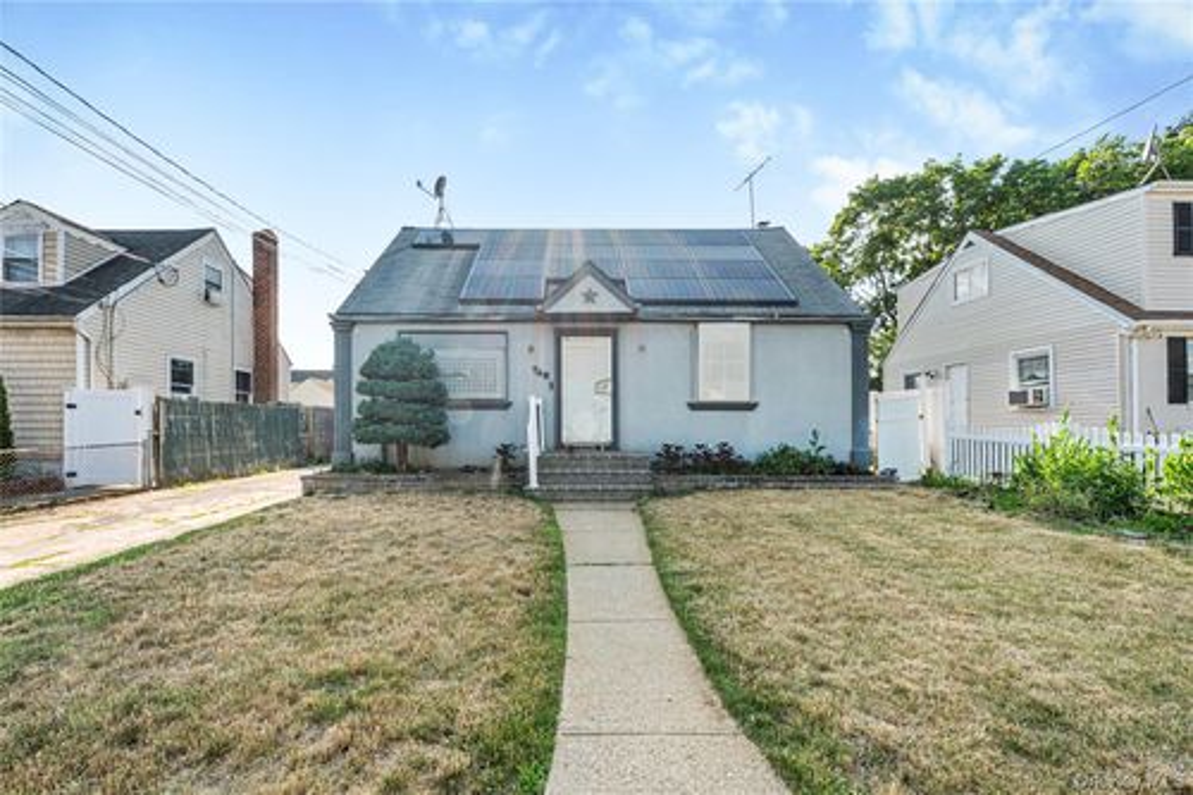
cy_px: 398
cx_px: 596
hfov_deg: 104.3
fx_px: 464
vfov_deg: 81.2
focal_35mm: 14
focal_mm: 14
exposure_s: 1/40
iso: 125
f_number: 13
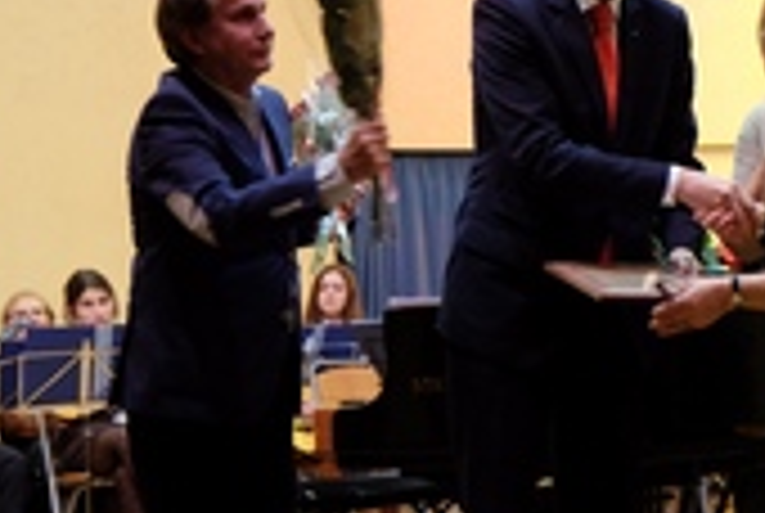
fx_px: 2150
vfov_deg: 13.5
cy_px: 398
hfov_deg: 19.8
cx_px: 698
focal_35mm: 101
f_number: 4
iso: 1600
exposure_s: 1/40
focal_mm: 28.9
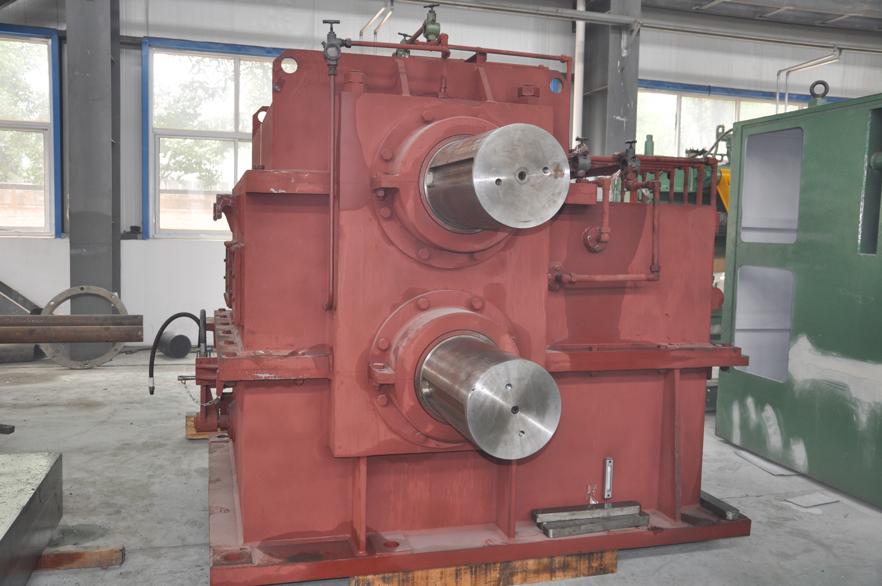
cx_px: 441
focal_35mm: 33
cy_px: 293
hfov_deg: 57.3
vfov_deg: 39.9
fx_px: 808
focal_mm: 22
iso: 400
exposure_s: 1/125
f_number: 3.8
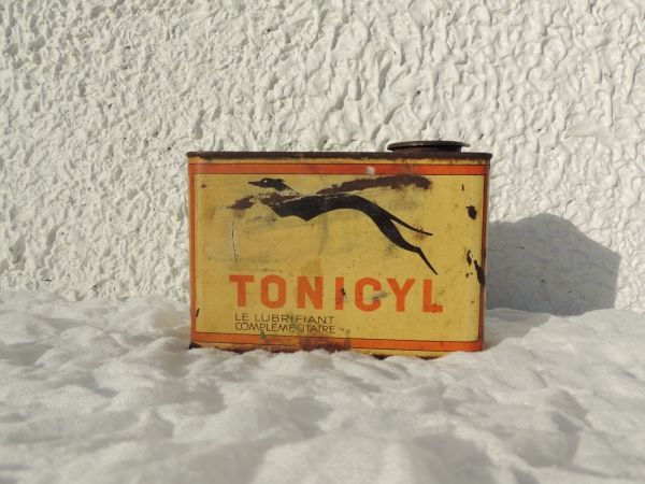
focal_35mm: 30
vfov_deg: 46.8
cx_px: 322
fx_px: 559
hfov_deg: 60.0
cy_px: 242
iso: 80
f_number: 3.5
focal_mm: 5.3
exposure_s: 1/1250
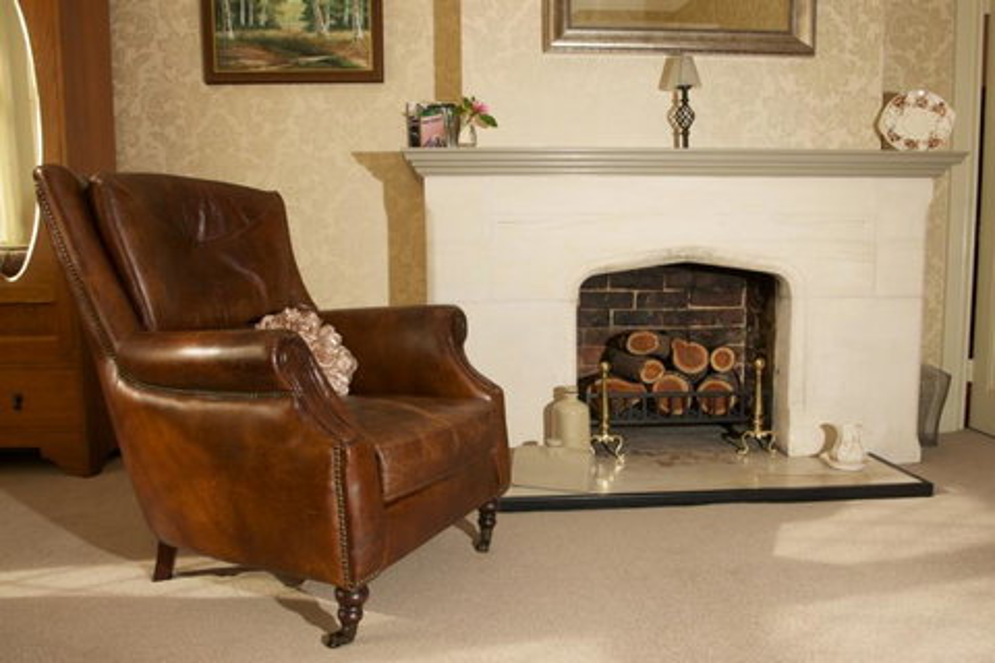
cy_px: 332
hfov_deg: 70.4
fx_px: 705
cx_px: 498
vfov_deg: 50.4
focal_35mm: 26
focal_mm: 17
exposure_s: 1/60
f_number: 8
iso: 200
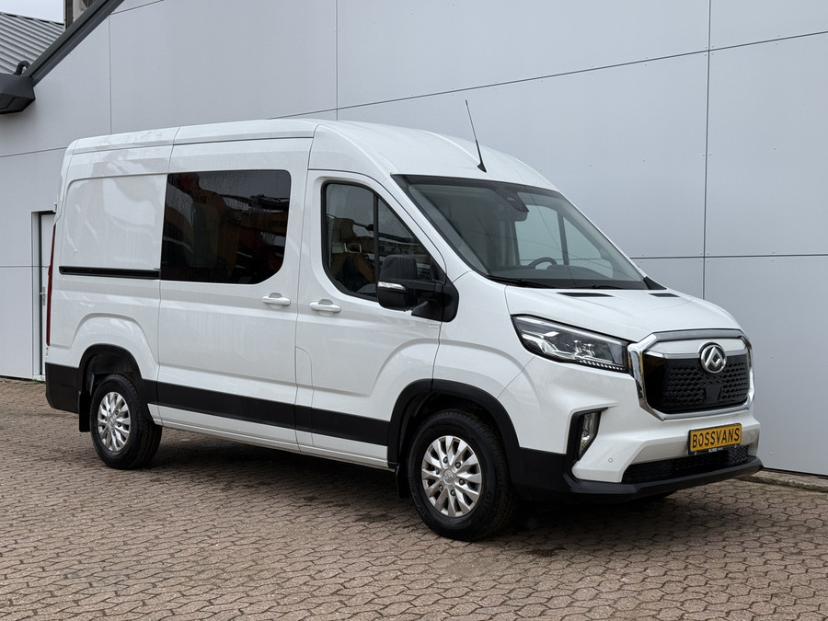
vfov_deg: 30.3
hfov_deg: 39.7
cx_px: 414
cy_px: 310
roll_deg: -0.3
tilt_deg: -1.5
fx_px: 1148
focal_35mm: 48
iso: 64
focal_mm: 6.76
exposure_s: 1/762
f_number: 1.78
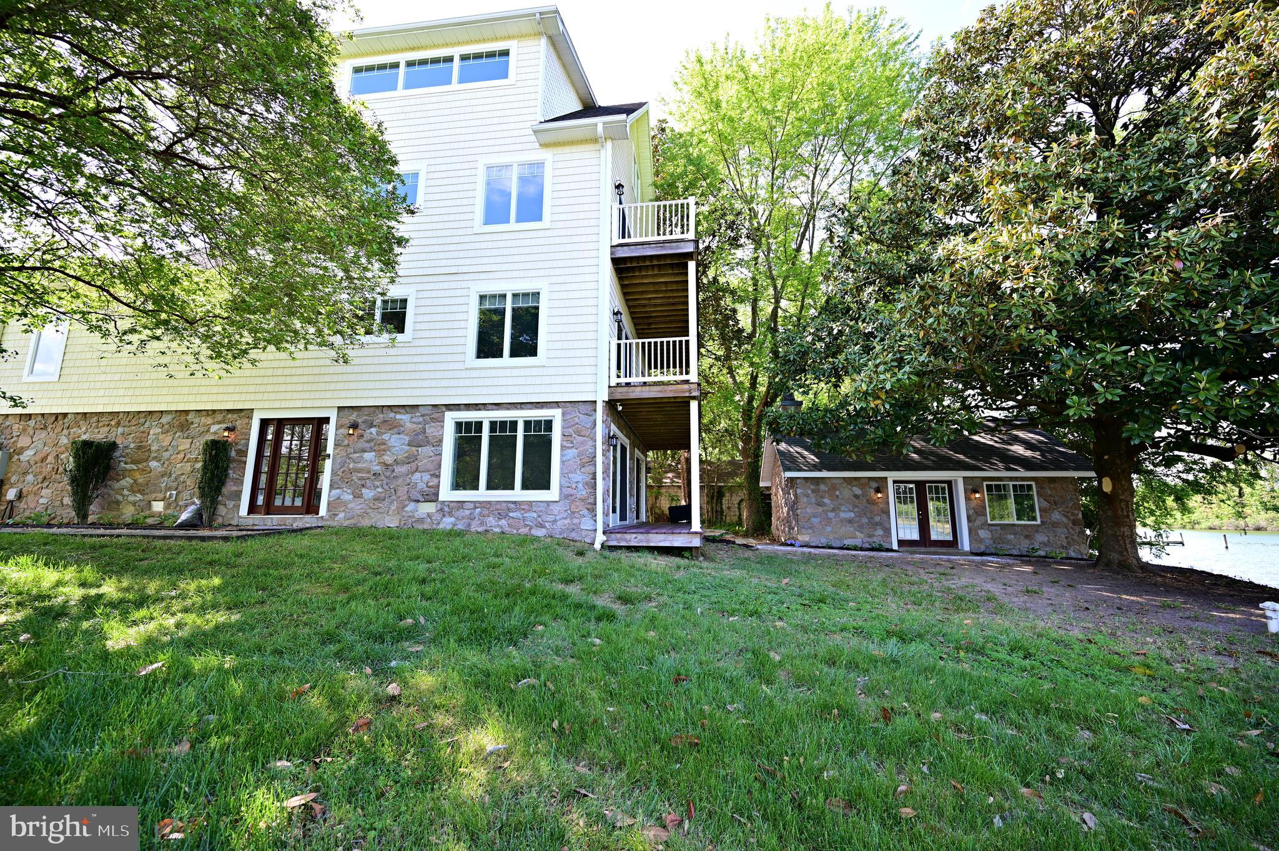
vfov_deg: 81.1
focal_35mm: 14
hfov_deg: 104.3
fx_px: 497
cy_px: 426
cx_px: 640
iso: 100
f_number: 4
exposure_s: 1/125
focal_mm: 14
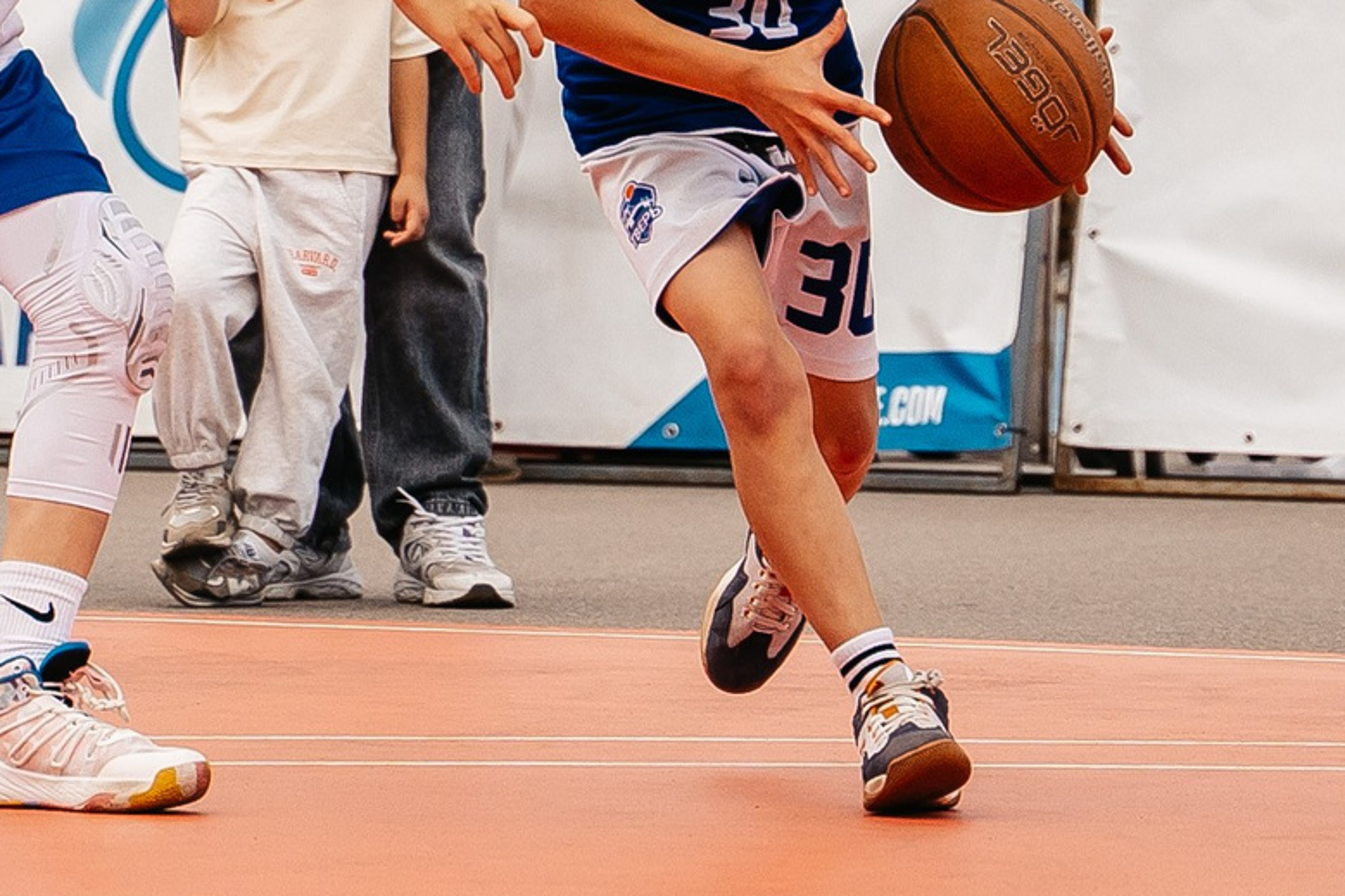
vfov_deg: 3.6
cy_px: -103
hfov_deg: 5.4
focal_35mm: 380
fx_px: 14193
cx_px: 415
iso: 320
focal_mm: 75
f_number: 3.5
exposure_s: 1/2500
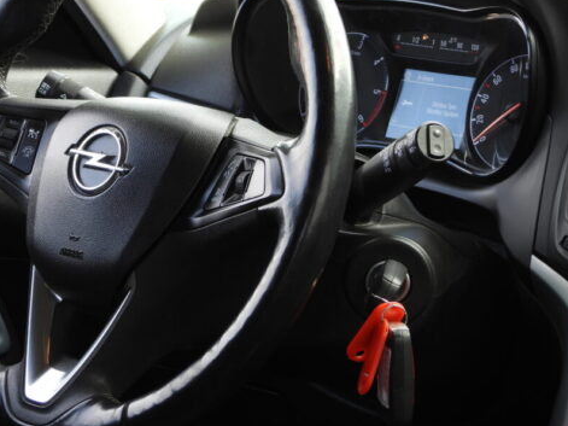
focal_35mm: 121
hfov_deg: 16.2
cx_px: 157
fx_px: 1985
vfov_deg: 12.2
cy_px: 162
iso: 100
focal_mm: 14.4
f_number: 3.5
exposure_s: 1/60
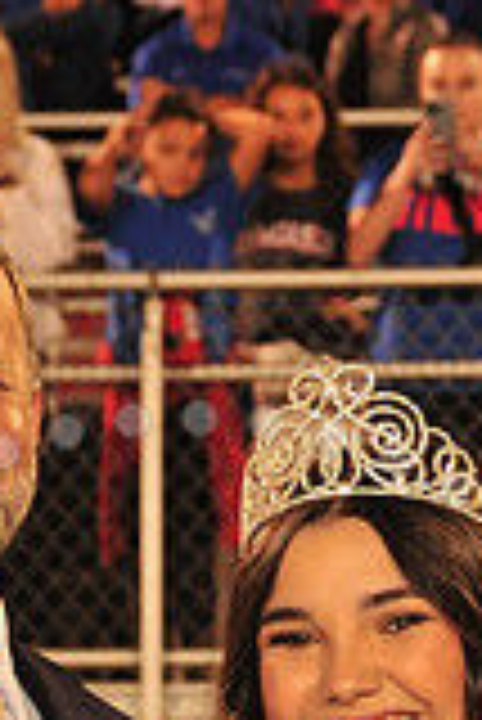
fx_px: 4789
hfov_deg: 5.8
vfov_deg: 8.5
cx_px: 189
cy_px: 940
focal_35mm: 239
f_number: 6.3
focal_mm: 66
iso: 2000
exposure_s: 1/80
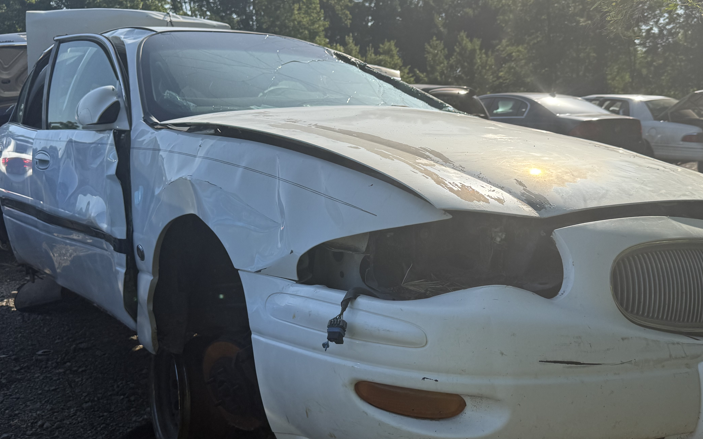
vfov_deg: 36.3
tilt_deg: -4.6
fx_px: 671
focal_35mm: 35
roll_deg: +0.7
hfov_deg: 55.2
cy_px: 199
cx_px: 385
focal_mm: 6.76
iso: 80
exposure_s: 1/3953
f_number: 1.78
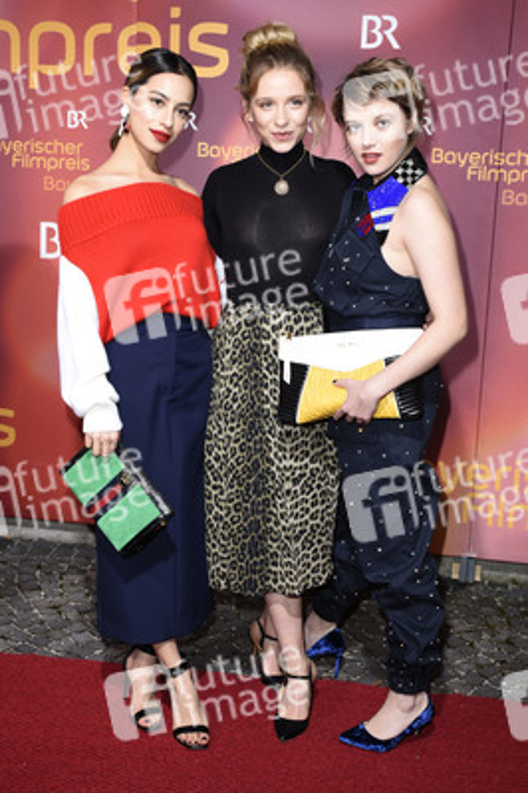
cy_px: 396
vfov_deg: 48.0
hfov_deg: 33.0
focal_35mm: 40
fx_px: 892
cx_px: 264
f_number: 6.3
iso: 320
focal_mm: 27
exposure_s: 1/160
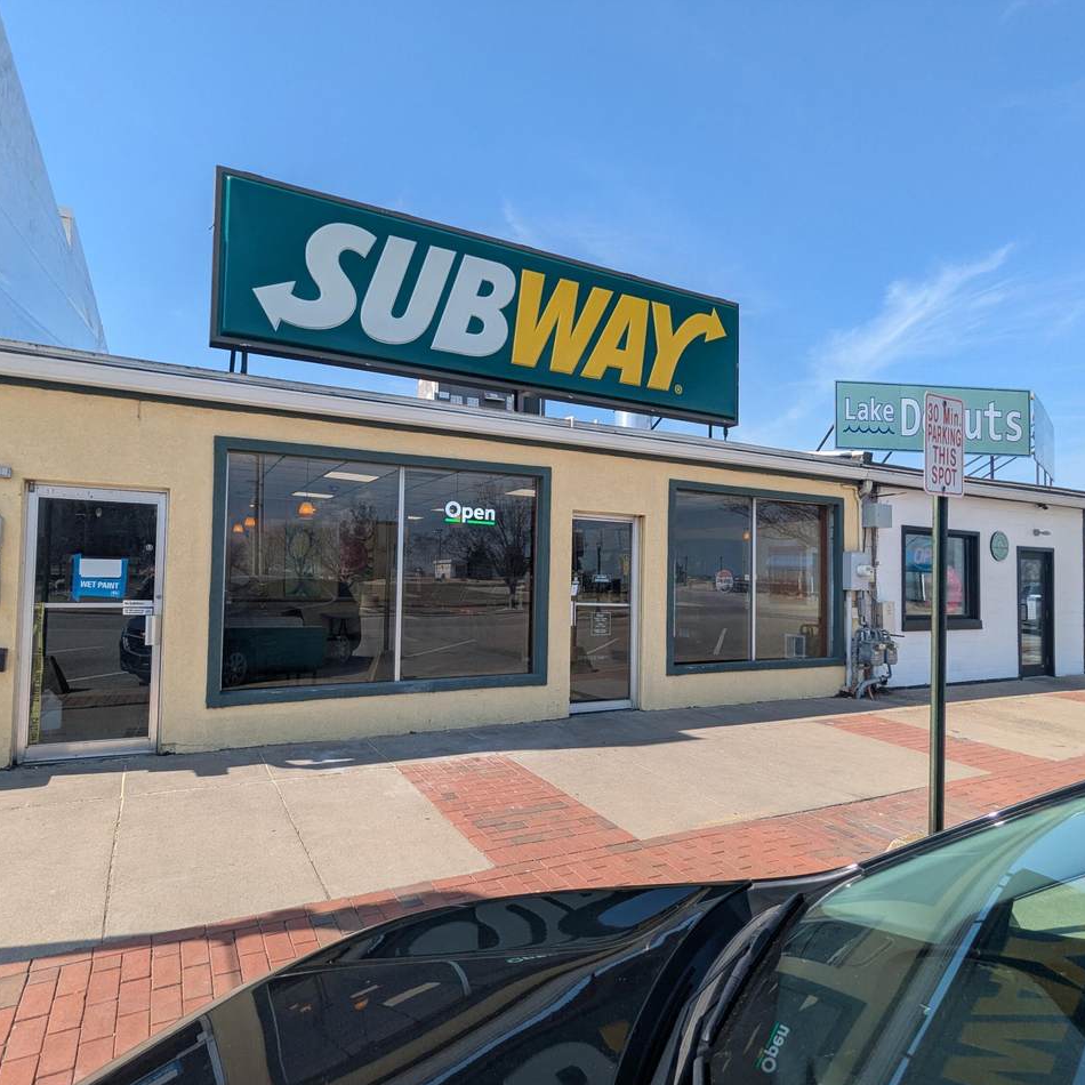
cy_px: 546
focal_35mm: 19
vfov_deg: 77.7
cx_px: 520
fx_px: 674
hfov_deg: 77.6
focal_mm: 2.35
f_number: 2.2
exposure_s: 1/1094
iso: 51
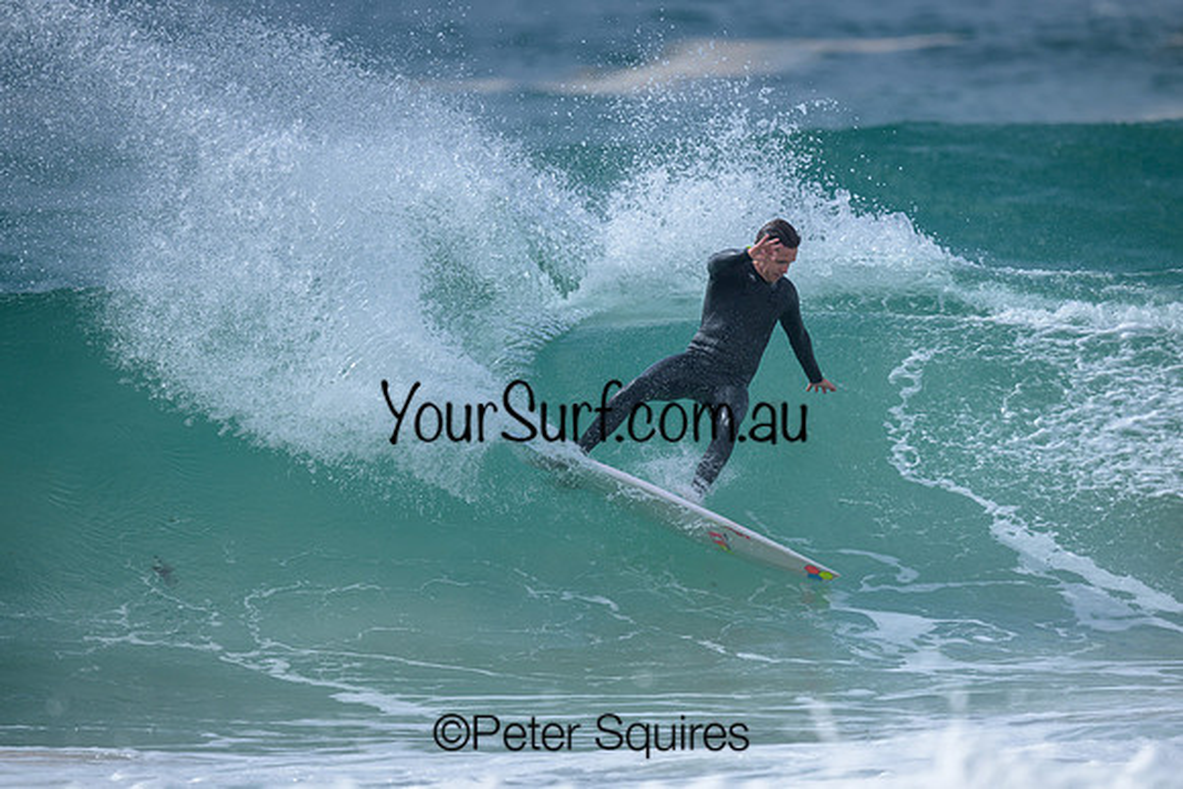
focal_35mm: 800
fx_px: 26294
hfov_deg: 2.6
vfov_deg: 1.7
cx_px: 592
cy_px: 394
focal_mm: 800
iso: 320
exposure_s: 1/2000
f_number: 6.3
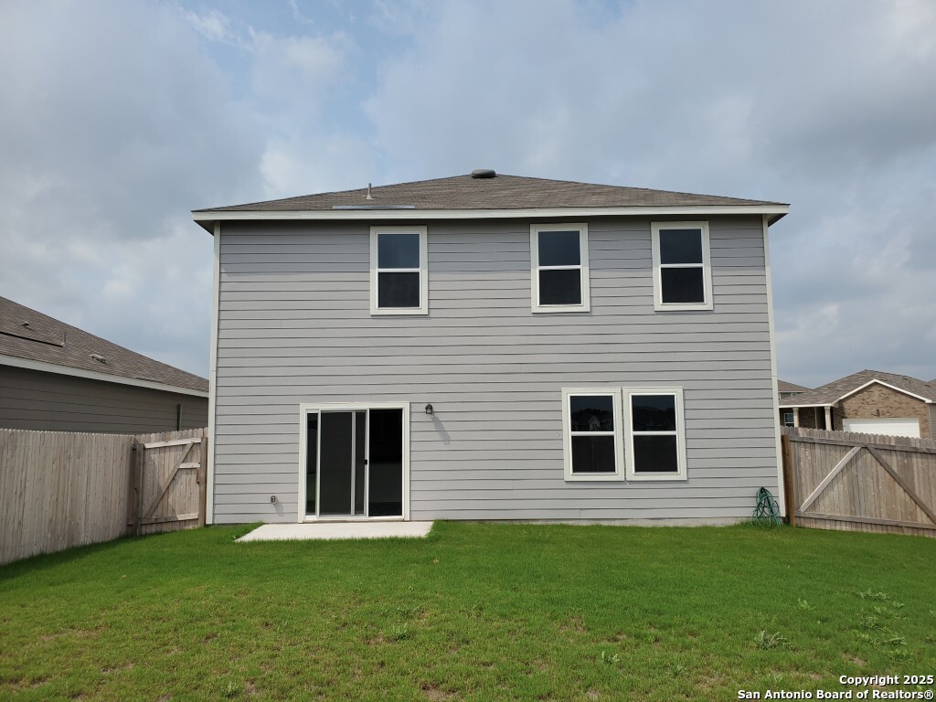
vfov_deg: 53.1
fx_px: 703
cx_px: 468
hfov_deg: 67.3
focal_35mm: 26
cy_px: 351
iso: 50
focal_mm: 4.3
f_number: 2.4
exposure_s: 1/2597
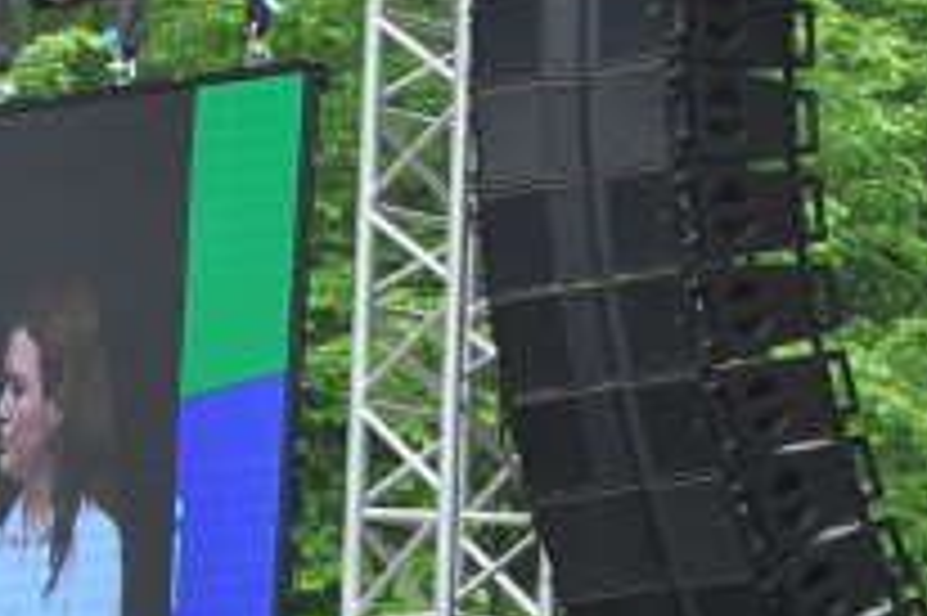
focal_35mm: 311
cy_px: 643
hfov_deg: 6.3
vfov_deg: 4.4
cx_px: 2367
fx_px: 8002
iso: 500
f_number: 5.6
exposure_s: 1/400
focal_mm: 50
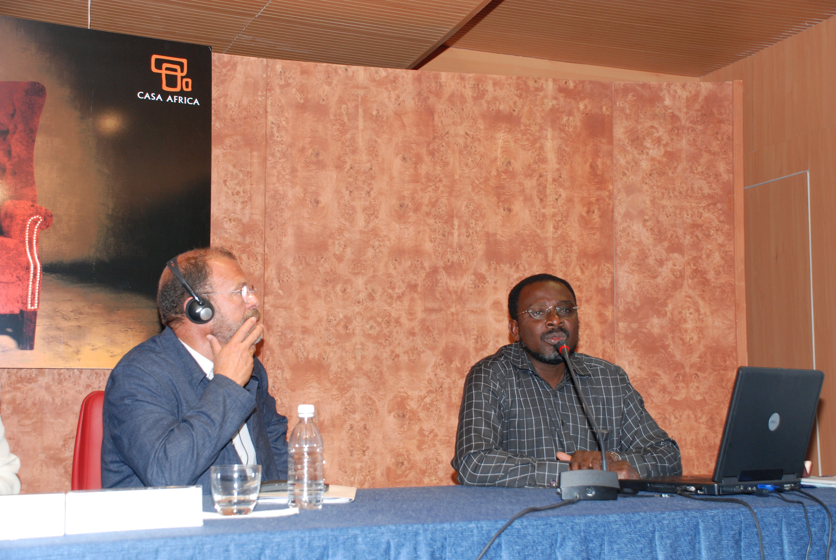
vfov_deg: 25.8
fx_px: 1221
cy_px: 280
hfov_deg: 37.8
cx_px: 418
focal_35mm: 52
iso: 400
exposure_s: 1/60
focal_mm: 35
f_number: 4.5
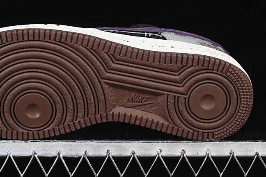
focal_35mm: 125
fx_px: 924
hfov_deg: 16.4
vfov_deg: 10.9
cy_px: 49
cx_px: 98
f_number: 6.3
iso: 160
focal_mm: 50
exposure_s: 1/60
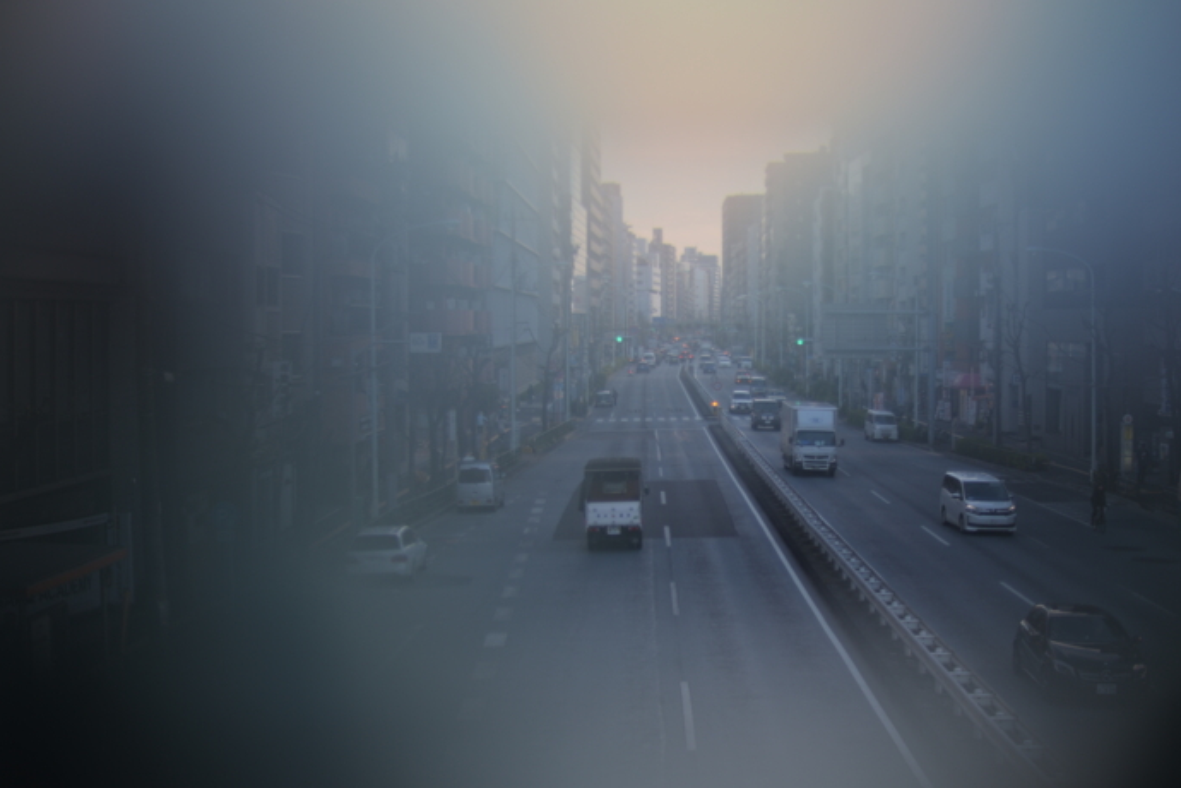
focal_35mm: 58
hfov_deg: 34.4
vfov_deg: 23.4
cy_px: 355
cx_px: 659
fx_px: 1903
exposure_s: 1/2000
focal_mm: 50
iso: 100
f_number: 1.4
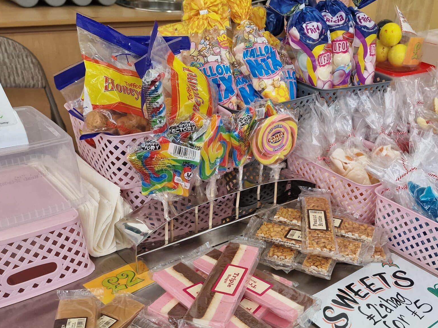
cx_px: 278
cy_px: 217
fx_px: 481
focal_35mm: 38
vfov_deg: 37.3
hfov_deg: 48.4
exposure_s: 1/424
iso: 50
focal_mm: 6.4
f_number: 1.8
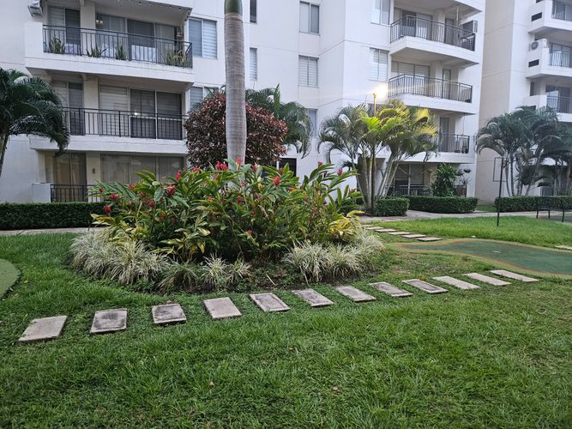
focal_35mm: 23
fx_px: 380
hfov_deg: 73.9
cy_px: 214
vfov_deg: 58.9
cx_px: 286
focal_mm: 5.4
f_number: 1.8
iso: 640
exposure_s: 1/24
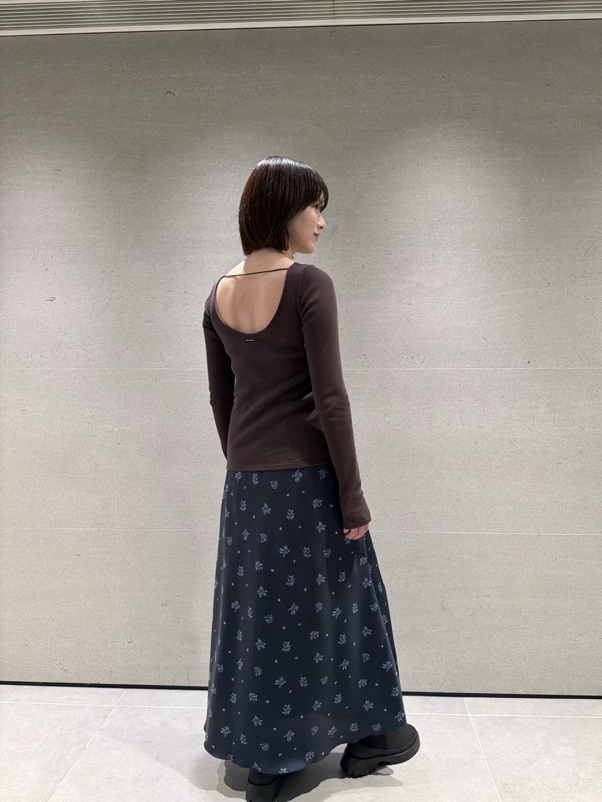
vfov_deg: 71.6
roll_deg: -0.4
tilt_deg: -3.0
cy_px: 401
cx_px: 301
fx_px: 557
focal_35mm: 24
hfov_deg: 56.8
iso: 400
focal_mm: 6.76
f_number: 1.78
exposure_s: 1/100
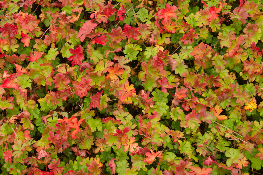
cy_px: 88
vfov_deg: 22.6
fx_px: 438
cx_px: 132
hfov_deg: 33.4
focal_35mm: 60
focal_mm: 40
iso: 1000
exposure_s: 1/200
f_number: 11
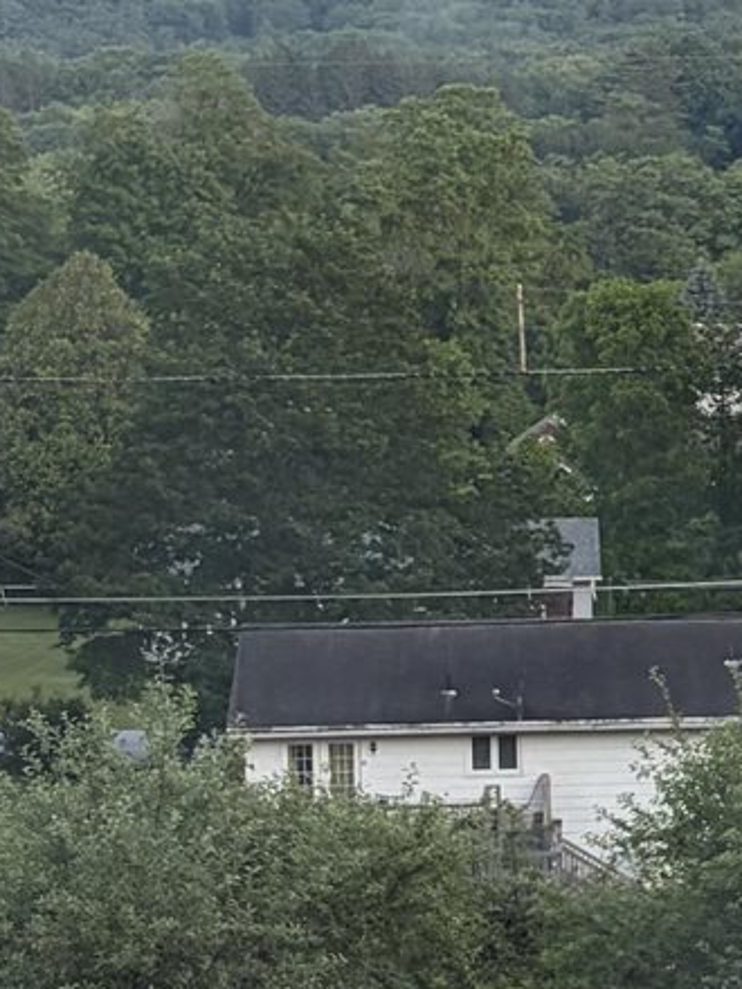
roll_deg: +0.5
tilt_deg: -6.2
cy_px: 611
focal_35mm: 136
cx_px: 1084
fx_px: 3887
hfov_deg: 10.6
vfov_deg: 14.5
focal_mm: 5.96
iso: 40
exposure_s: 1/265
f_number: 1.6
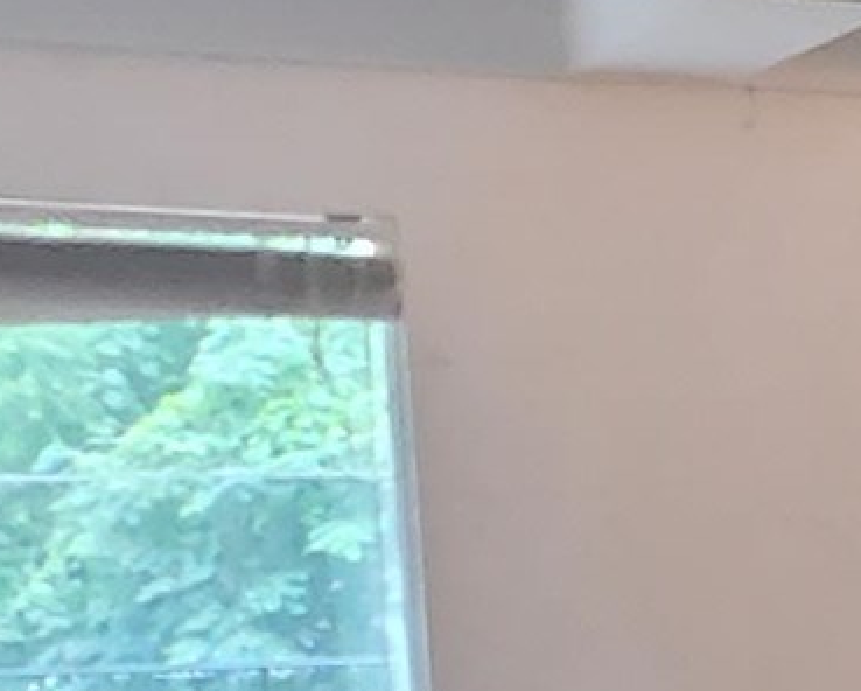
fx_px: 5382
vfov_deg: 6.8
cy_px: 1921
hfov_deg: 7.8
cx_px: 2672
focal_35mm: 211
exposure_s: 1/40
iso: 250
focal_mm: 4.3
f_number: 1.5
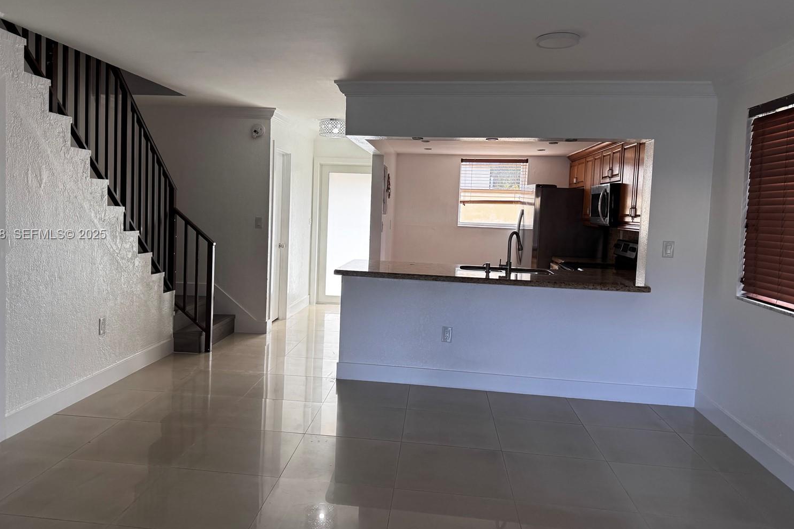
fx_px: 595
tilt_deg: -5.8
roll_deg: -2.6
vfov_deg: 47.8
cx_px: 368
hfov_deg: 67.3
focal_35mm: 27
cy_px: 235
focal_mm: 6.76
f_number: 1.78
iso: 100
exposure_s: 1/167
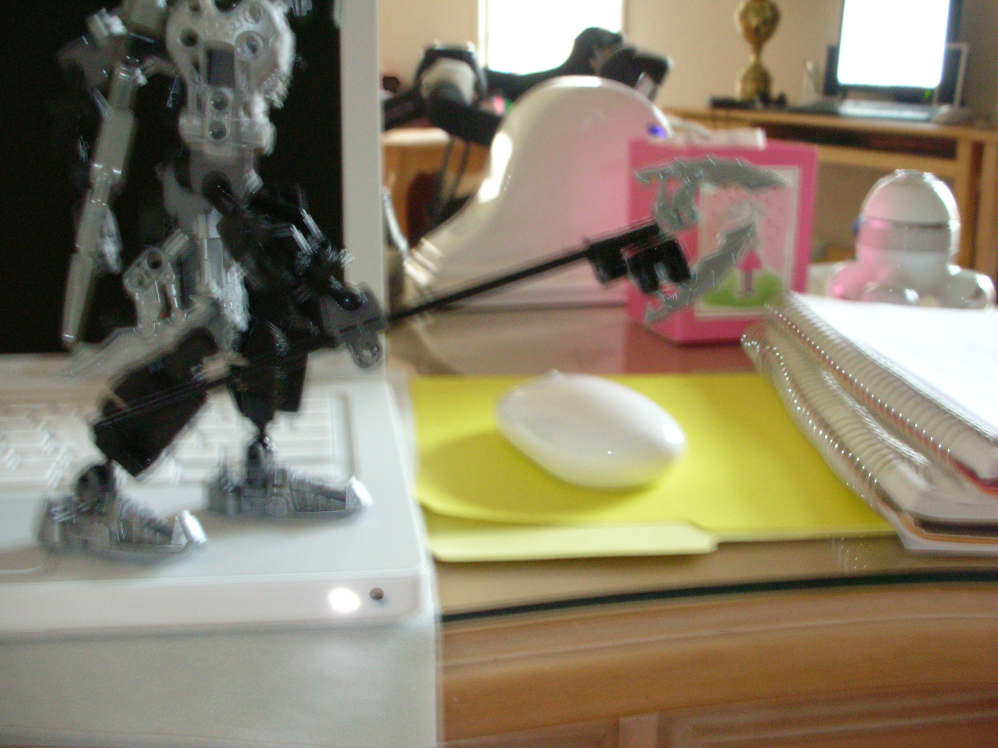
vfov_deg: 31.5
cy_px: 374
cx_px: 499
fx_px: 1326
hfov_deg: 41.2
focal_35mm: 46
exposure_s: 1.23
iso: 200
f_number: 3.5
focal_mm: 7.7
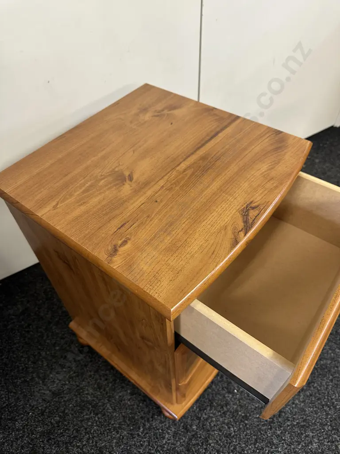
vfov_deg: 71.6
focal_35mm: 24
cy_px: 227
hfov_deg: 56.8
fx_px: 314
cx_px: 170
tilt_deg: -50.0
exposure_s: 1/50
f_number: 1.78
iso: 200
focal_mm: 6.86
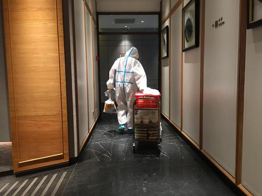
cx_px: 131
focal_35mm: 29
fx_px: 219
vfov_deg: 48.2
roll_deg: +0.3
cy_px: 98
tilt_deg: -2.9
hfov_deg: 61.7
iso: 100
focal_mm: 4.15
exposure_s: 1/10
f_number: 2.2
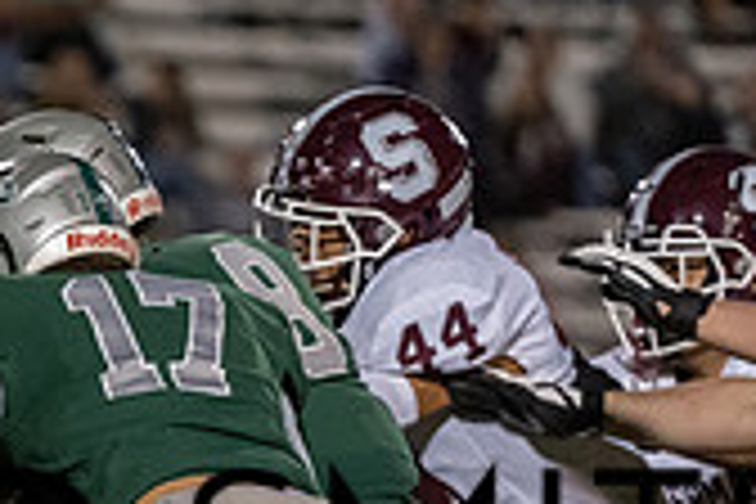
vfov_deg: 2.0
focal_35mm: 689
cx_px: -436
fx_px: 14468
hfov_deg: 3.0
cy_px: 565
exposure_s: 1/1250
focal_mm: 200
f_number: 2.8
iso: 5000
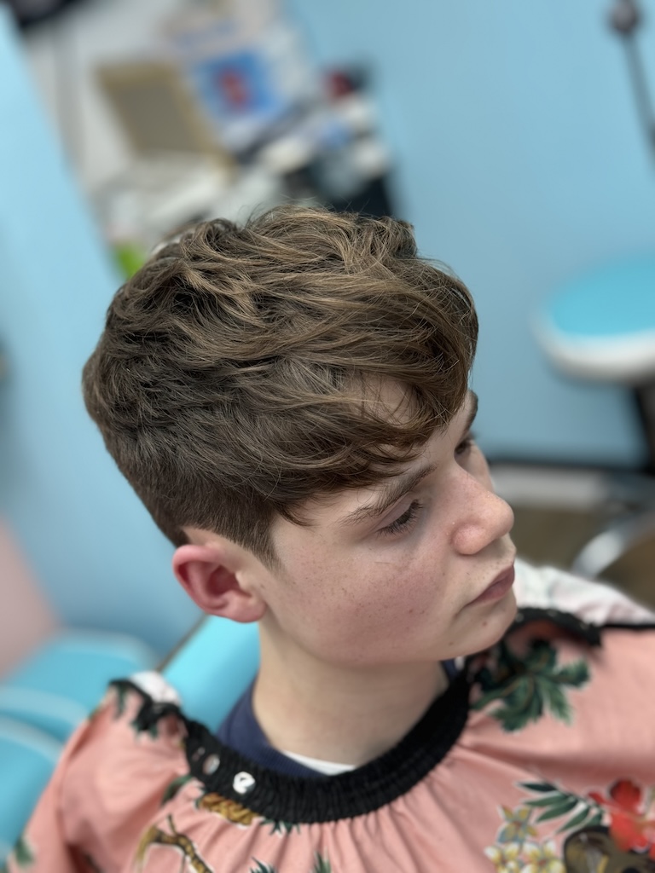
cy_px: 436
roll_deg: +20.6
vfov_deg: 39.7
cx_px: 328
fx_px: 1211
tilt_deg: -27.2
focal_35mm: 48
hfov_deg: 30.3
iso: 80
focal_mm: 6.86
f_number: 1.78
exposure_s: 1/100
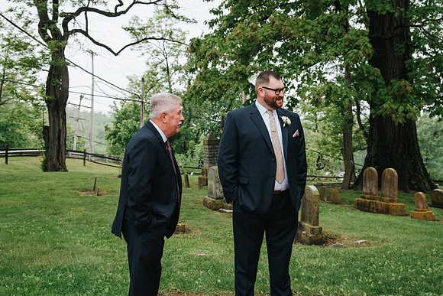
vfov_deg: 26.9
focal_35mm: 50
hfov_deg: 39.5
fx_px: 618
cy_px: 148
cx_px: 222
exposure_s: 1/125
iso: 560
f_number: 5.6
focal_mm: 48
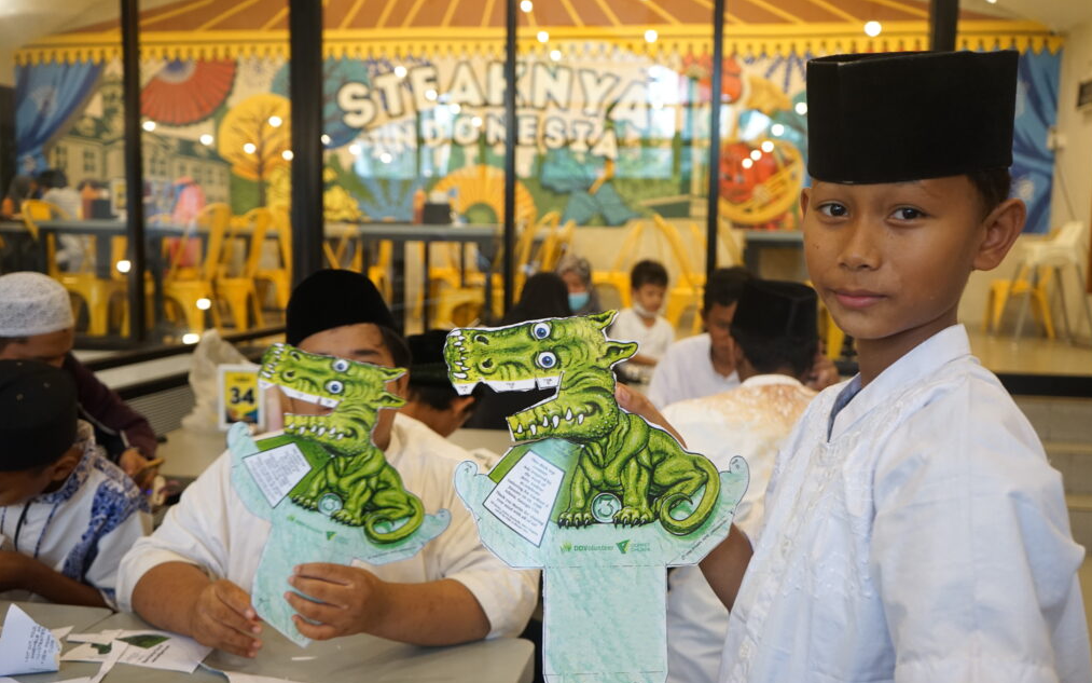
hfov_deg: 56.7
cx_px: 551
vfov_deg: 37.3
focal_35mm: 34
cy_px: 350
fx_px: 1012
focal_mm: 33
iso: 1600
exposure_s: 1/50
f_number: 4.5
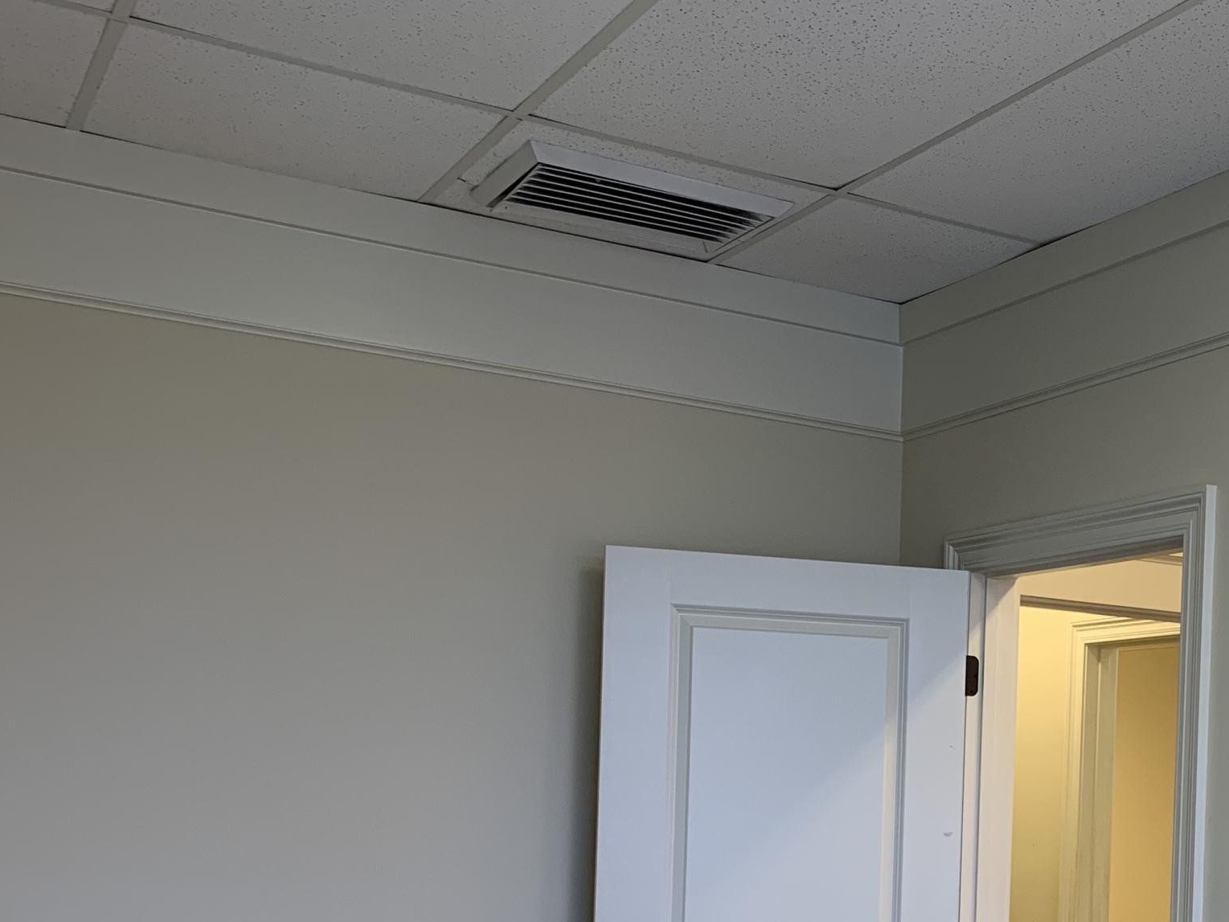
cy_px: 823
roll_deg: -1.1
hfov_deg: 35.5
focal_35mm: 51
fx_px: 1811
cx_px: 1087
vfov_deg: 27.6
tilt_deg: -0.6
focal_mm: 4.25
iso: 80
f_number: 1.8
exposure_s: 1/120
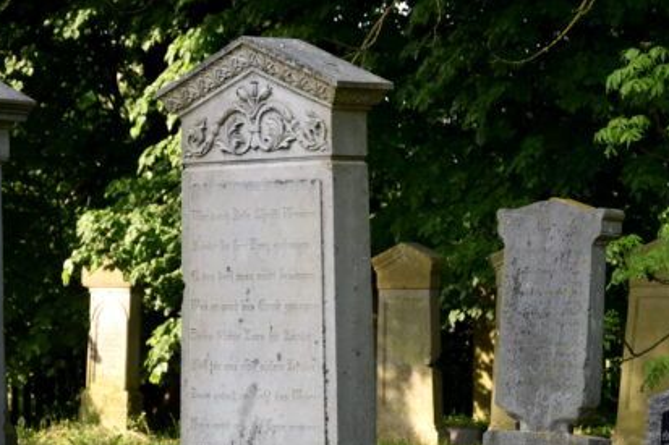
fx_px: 3418
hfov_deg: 11.2
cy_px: 413
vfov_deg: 7.4
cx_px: 364
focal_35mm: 184
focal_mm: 66
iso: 640
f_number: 5.3
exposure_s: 1/500
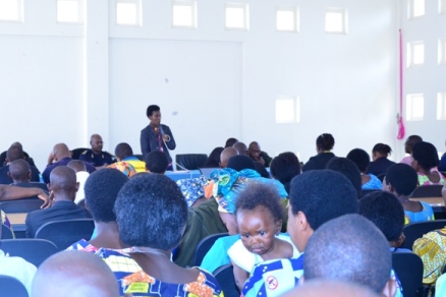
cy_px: 187
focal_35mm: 78
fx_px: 966
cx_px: 157
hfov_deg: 25.9
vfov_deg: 17.5
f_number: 4.5
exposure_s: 1/80
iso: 1600
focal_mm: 38
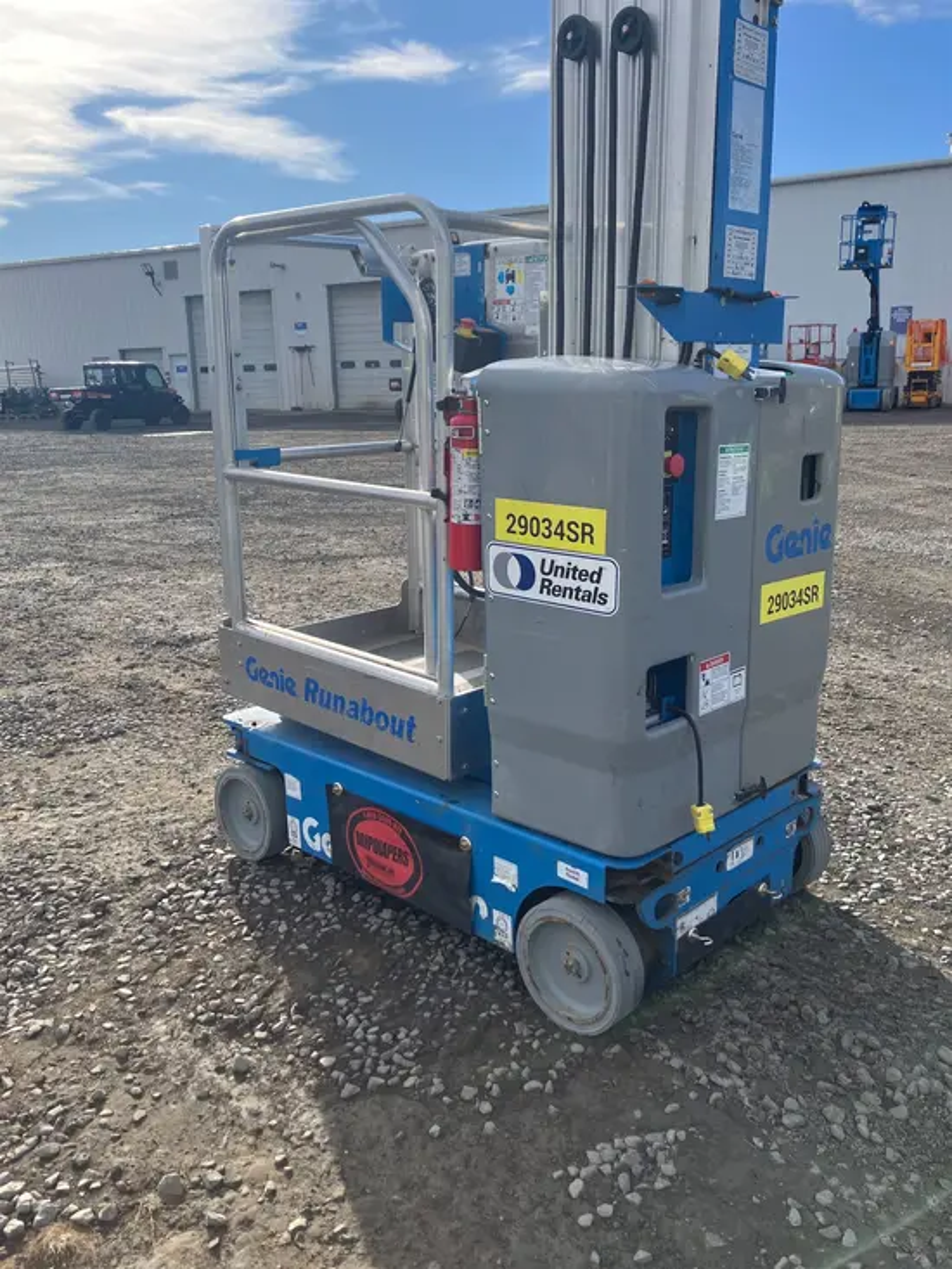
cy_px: 634
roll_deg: +1.3
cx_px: 476
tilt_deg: -13.0
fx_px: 1026
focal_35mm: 28
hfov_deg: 49.8
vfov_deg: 63.4
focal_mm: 3.99
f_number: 1.8
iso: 32
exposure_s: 1/1389
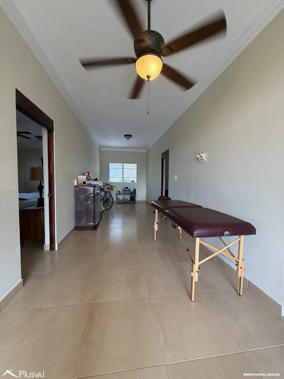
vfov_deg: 102.1
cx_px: 142
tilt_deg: -3.8
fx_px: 153
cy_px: 190
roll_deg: -1.1
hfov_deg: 85.7
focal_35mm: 14
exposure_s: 1/60
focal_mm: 2.22
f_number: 2.2
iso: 200
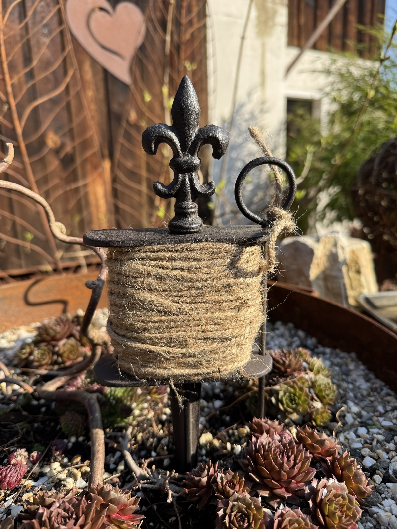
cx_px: 198
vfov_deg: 71.6
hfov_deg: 56.8
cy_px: 264
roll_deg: +1.8
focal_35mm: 24
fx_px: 367
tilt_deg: -14.4
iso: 80
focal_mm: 6.76
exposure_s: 1/1597
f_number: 1.78
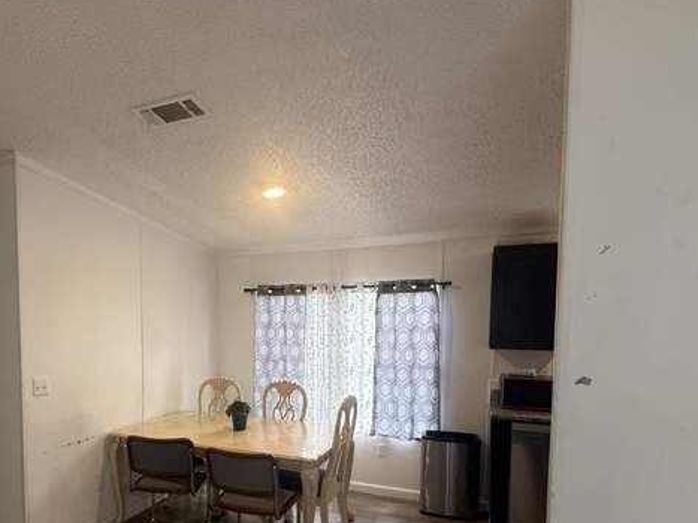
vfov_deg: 55.4
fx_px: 484
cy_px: 357
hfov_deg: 69.7
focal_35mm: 24
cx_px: 238
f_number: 2.2
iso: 250
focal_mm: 2.22
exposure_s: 1/120
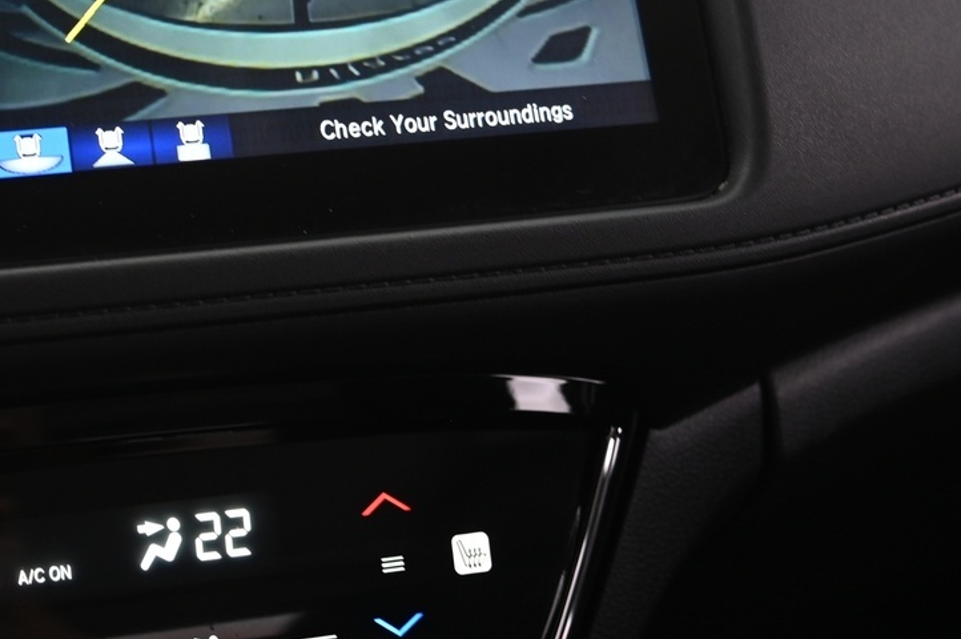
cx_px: 150
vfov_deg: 18.8
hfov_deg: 27.4
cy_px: 209
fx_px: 1920
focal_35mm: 72
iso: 1250
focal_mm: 32
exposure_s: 1/15
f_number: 4
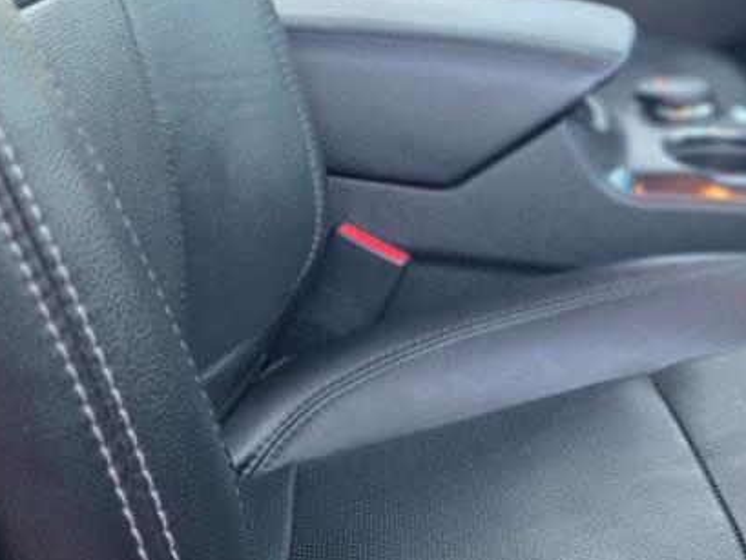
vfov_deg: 20.4
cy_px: 223
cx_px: 735
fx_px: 1552
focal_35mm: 72
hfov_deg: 25.7
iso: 320
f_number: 1.7
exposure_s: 1/120
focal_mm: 6.25
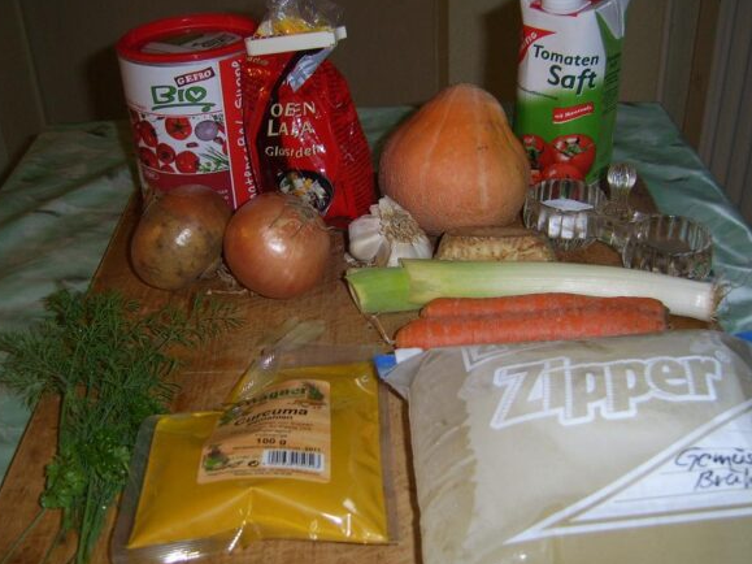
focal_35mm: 42
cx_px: 378
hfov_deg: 44.8
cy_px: 278
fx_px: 912
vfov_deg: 34.3
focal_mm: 7.8
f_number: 2.8
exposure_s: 1/30
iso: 100
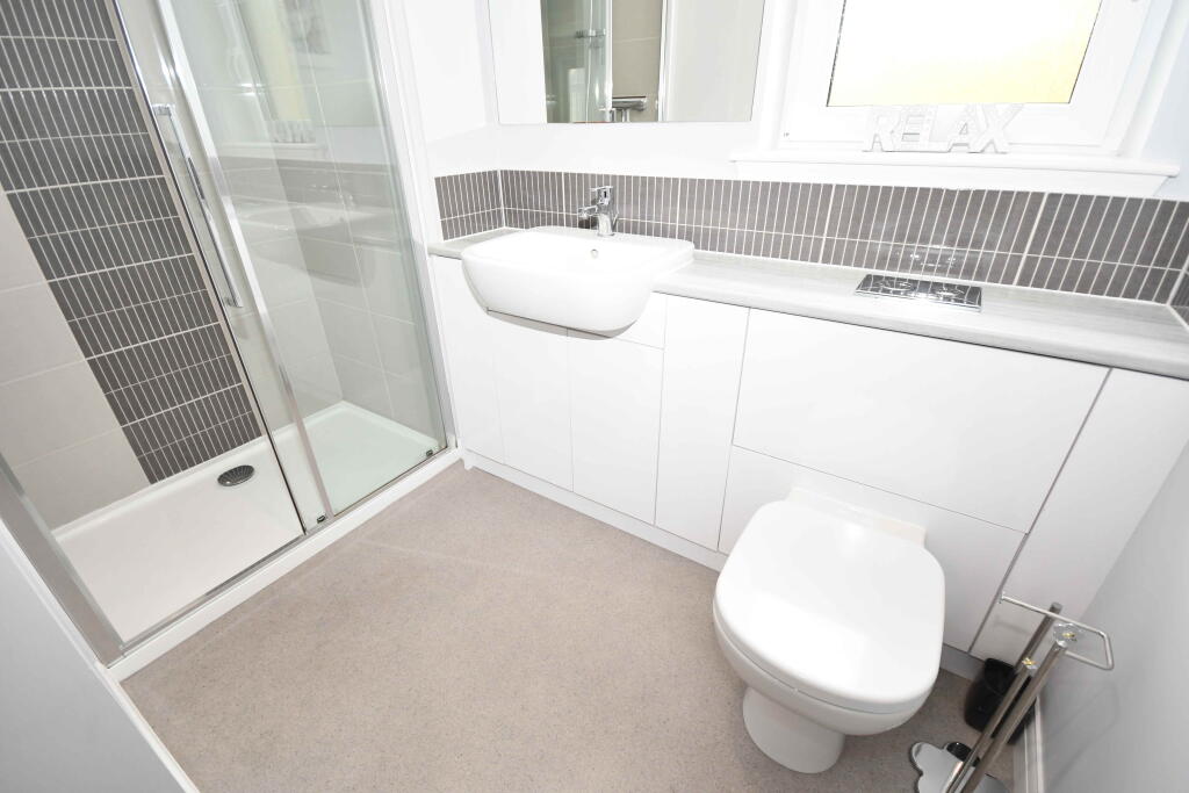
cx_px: 594
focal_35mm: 15
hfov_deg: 100.4
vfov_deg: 77.3
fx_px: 495
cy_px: 396
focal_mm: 10
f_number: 4
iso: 640
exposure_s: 1/60
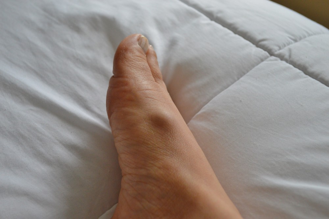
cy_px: 110
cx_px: 164
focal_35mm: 52
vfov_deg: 25.7
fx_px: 479
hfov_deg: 37.9
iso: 1100
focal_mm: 35
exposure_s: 1/60
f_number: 5
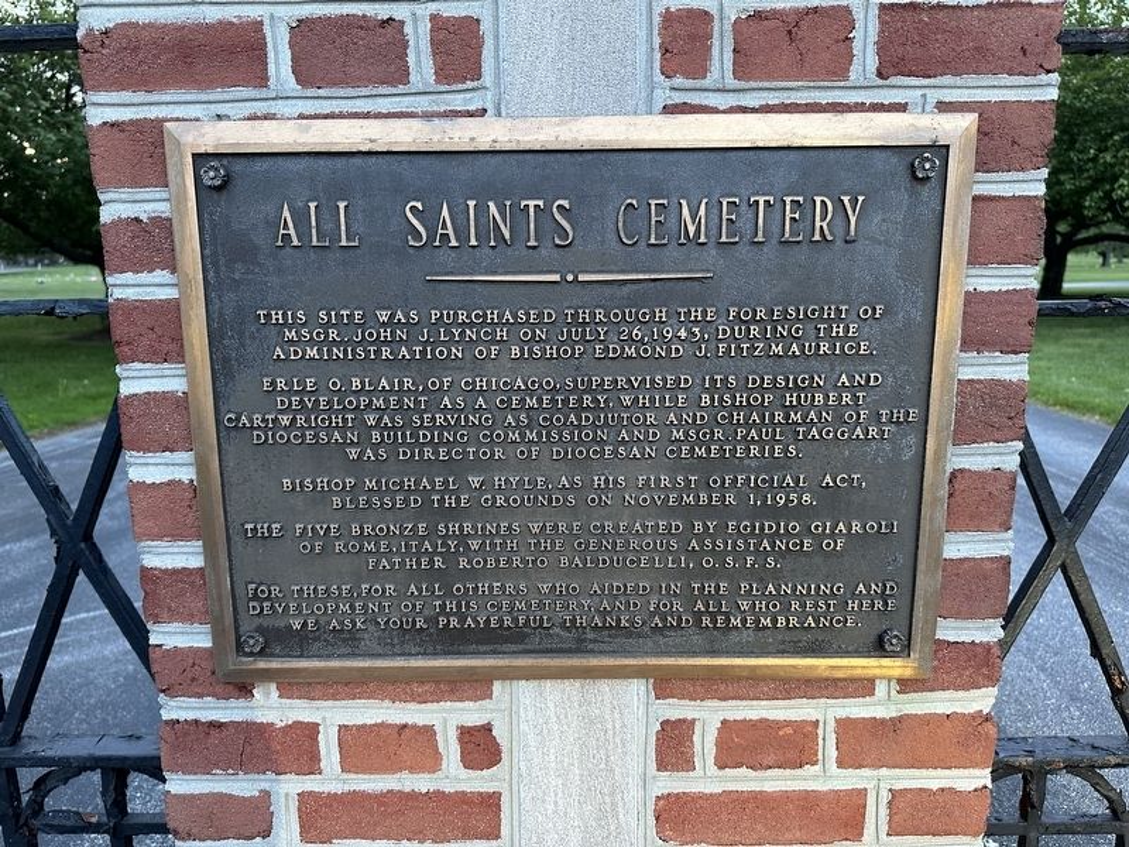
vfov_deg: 56.8
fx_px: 783
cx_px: 564
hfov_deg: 71.6
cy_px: 424
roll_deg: +0.5
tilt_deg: -10.2
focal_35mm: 24
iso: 320
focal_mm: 6.86
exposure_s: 1/50
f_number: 1.78
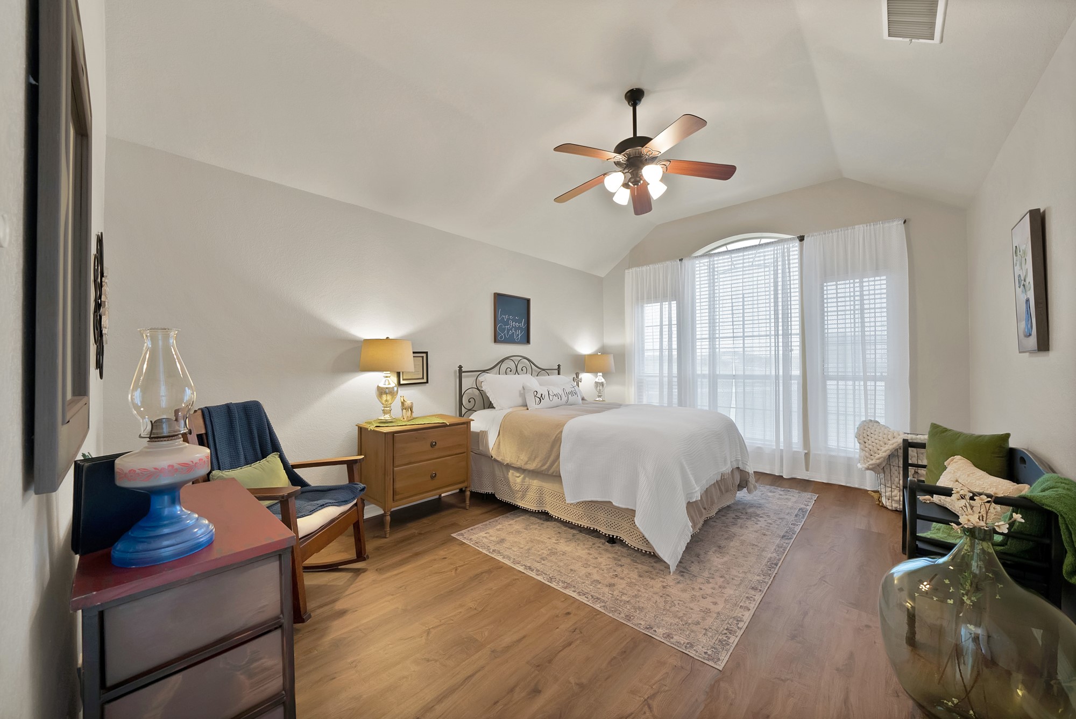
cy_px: 360
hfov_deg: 112.6
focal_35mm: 12
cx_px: 538
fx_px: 359
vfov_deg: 90.1
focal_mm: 12
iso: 640
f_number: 9
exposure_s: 1/1.67
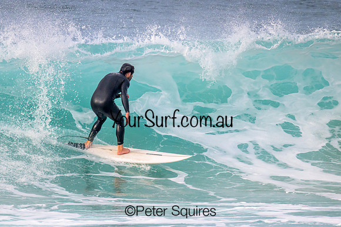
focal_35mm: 1099
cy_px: 109
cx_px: 153
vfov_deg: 1.3
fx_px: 10411
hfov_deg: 1.9
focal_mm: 800
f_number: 11
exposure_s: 1/2000
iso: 1100
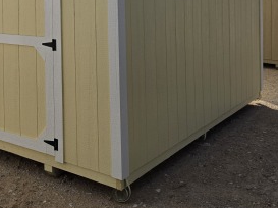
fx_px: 433
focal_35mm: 54
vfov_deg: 25.5
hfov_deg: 34.1
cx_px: 43
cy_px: -5
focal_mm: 6.5
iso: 40
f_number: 1.4
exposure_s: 1/7939
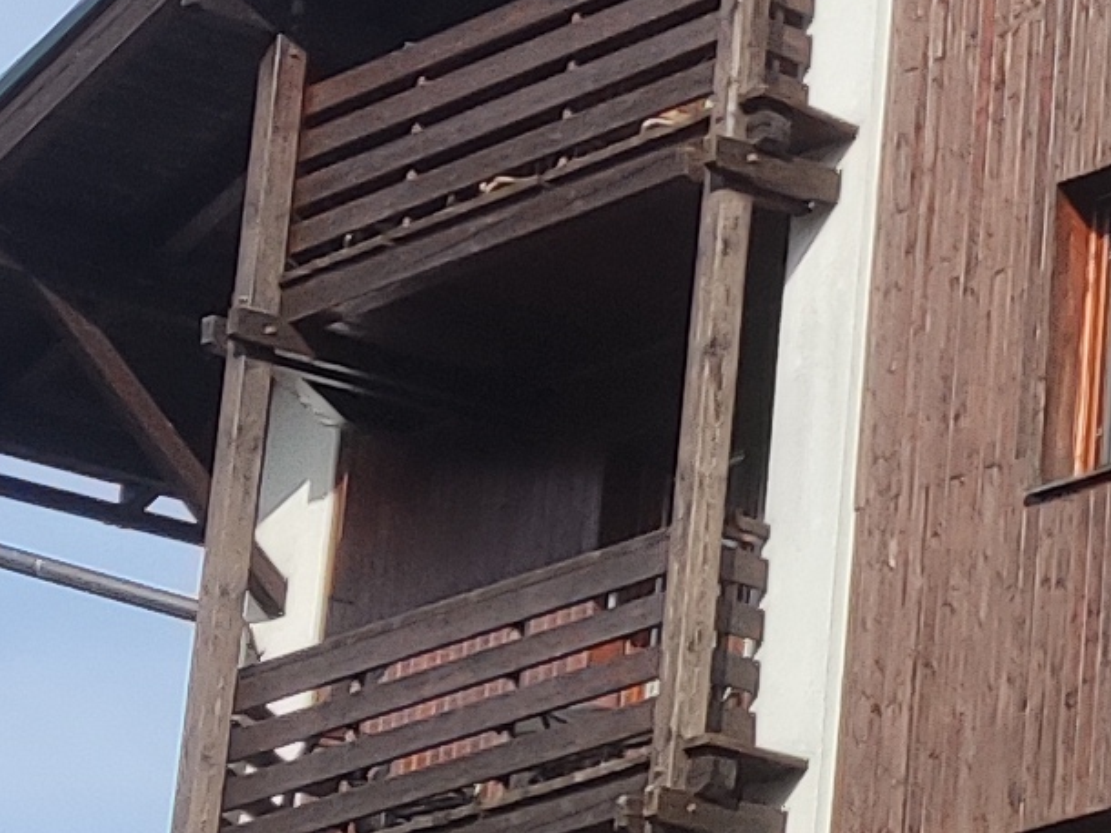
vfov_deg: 9.0
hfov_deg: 10.4
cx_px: 2666
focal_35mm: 164
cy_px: 709
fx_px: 5262
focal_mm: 4.71
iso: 50
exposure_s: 1/1331
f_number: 1.79
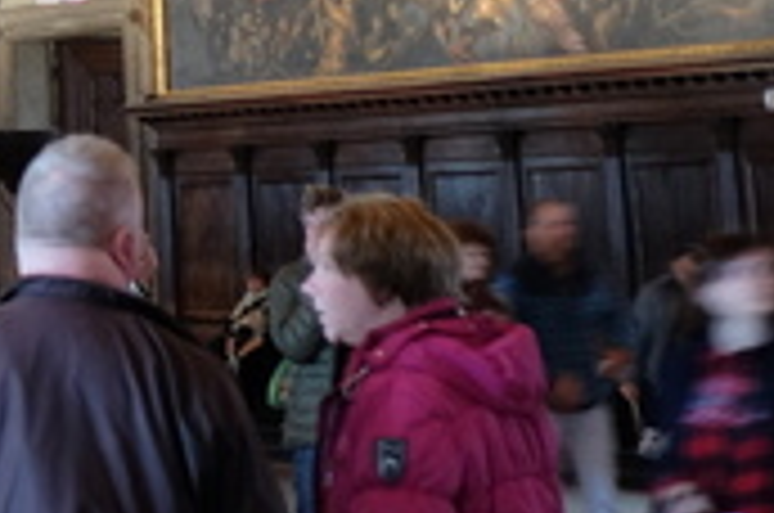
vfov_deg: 8.2
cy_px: -304
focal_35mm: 163
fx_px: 3498
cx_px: -846
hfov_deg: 11.3
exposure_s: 1/8
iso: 400
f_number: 2
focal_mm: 23
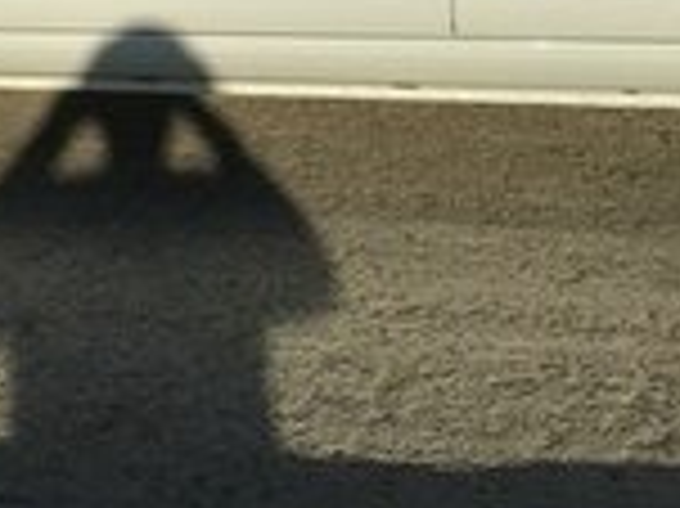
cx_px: 374
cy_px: -312
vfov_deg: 11.1
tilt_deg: -1.1
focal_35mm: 127
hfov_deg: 15.5
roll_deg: -2.1
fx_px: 2493
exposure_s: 1/3344
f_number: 2.2
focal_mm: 4.15
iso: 25
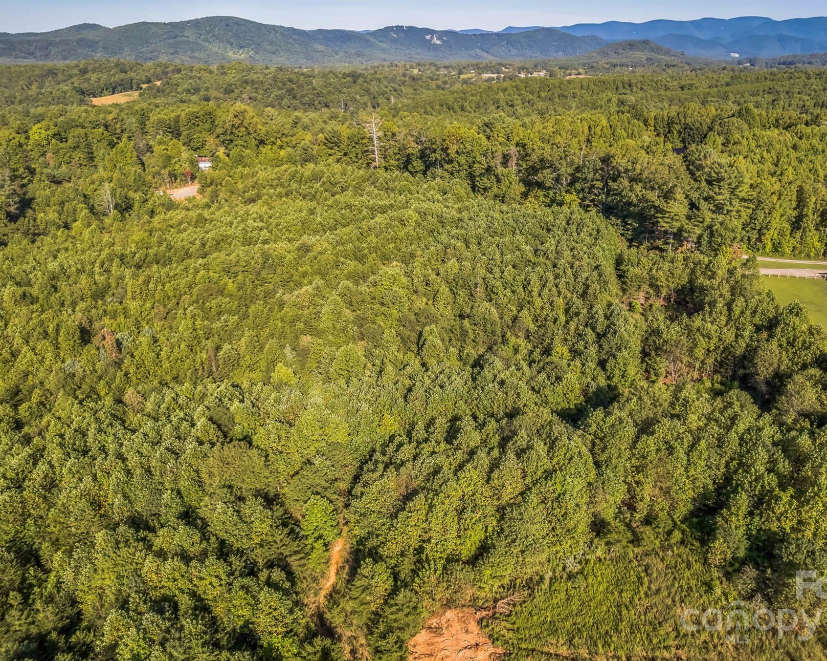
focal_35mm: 25
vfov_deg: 56.8
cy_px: 329
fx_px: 612
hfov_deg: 67.9
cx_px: 456
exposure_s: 1/1250
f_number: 2.8
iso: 100
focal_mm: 8.4
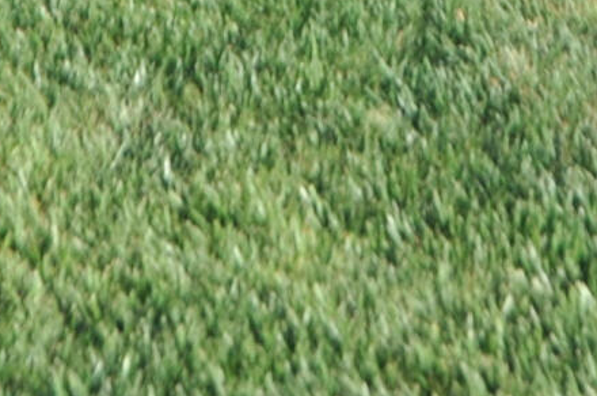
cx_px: 376
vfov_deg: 6.5
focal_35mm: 184
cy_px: -941
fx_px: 3047
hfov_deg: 11.2
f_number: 3.5
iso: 250
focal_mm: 18
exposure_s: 1/800
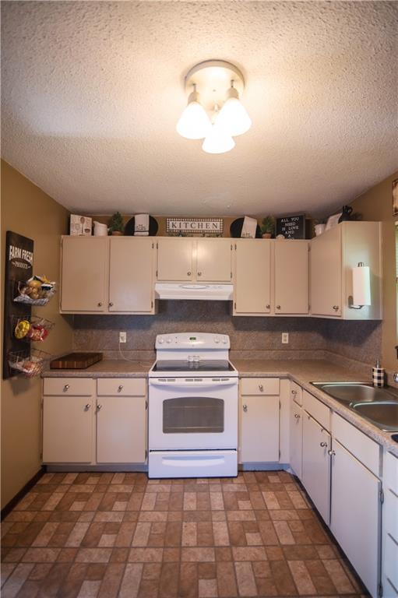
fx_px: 266
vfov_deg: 96.8
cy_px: 299
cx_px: 199
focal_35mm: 16
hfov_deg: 73.7
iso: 800
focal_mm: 16
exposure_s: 1/125
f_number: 2.8
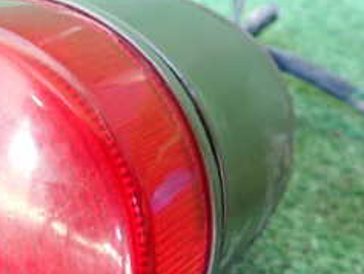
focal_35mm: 76
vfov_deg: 19.3
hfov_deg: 25.5
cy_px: 194
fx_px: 800
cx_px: 124
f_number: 2.3
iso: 500
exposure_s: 1/30
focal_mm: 5.4
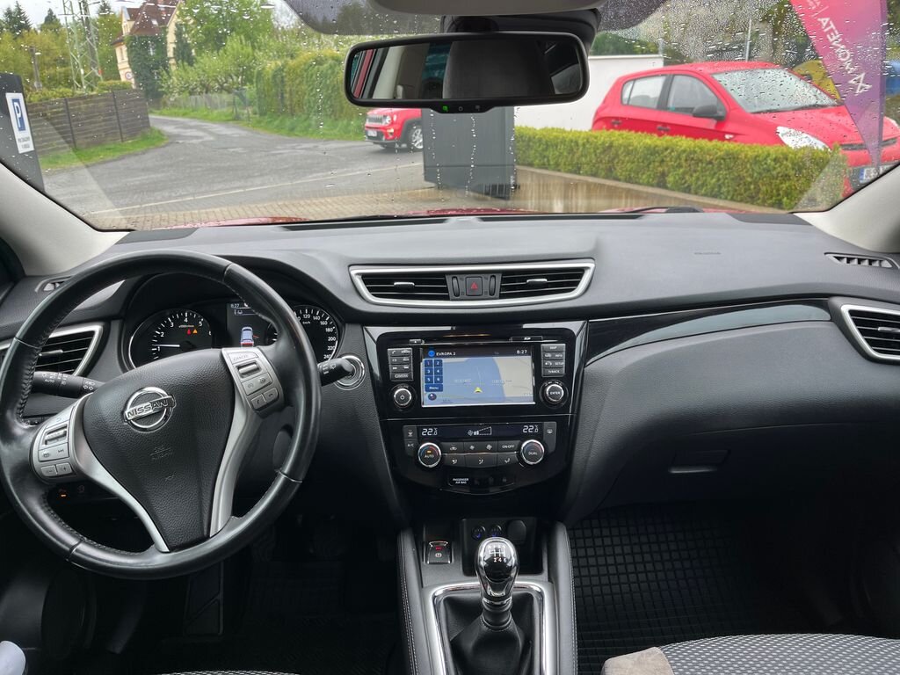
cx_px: 450
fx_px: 676
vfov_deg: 53.1
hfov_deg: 67.3
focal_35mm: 26
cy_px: 338
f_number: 1.6
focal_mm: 5.1
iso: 32
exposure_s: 1/122
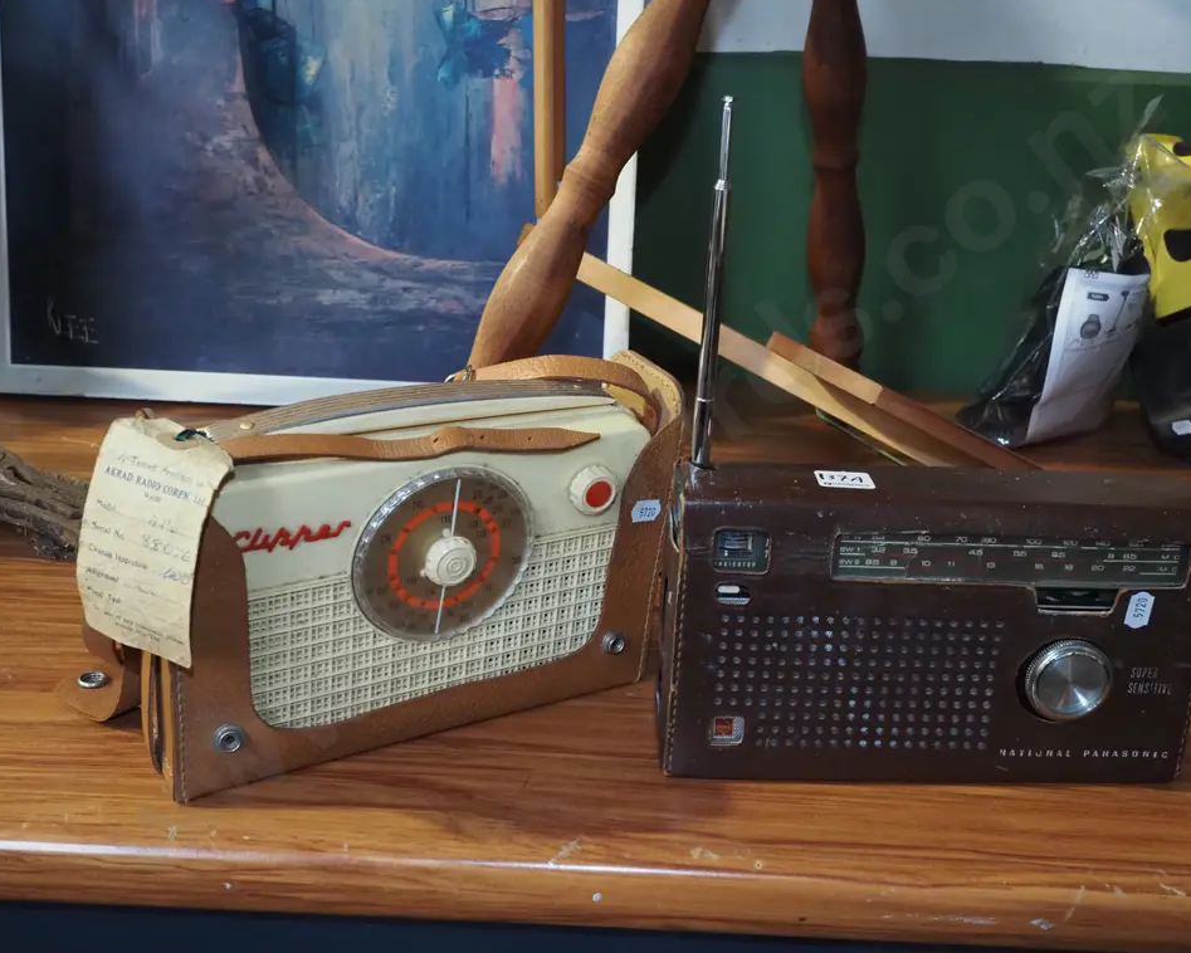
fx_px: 1340
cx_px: 633
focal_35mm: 38
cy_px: 475
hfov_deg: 47.9
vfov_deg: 39.2
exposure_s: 1/60
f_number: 5.6
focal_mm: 18
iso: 2500
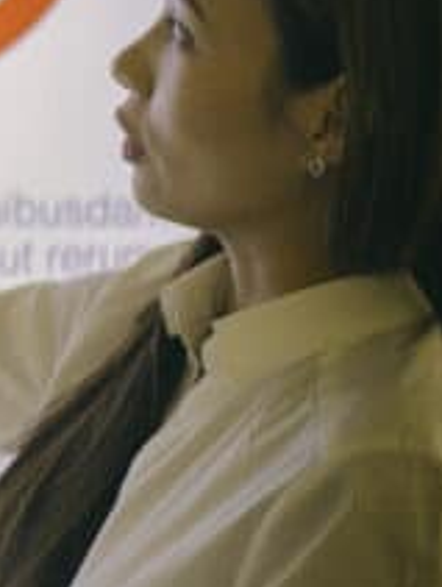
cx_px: -784
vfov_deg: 8.5
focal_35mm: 233
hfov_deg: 6.0
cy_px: 128
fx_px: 3955
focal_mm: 50
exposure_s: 1/125
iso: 400
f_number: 2
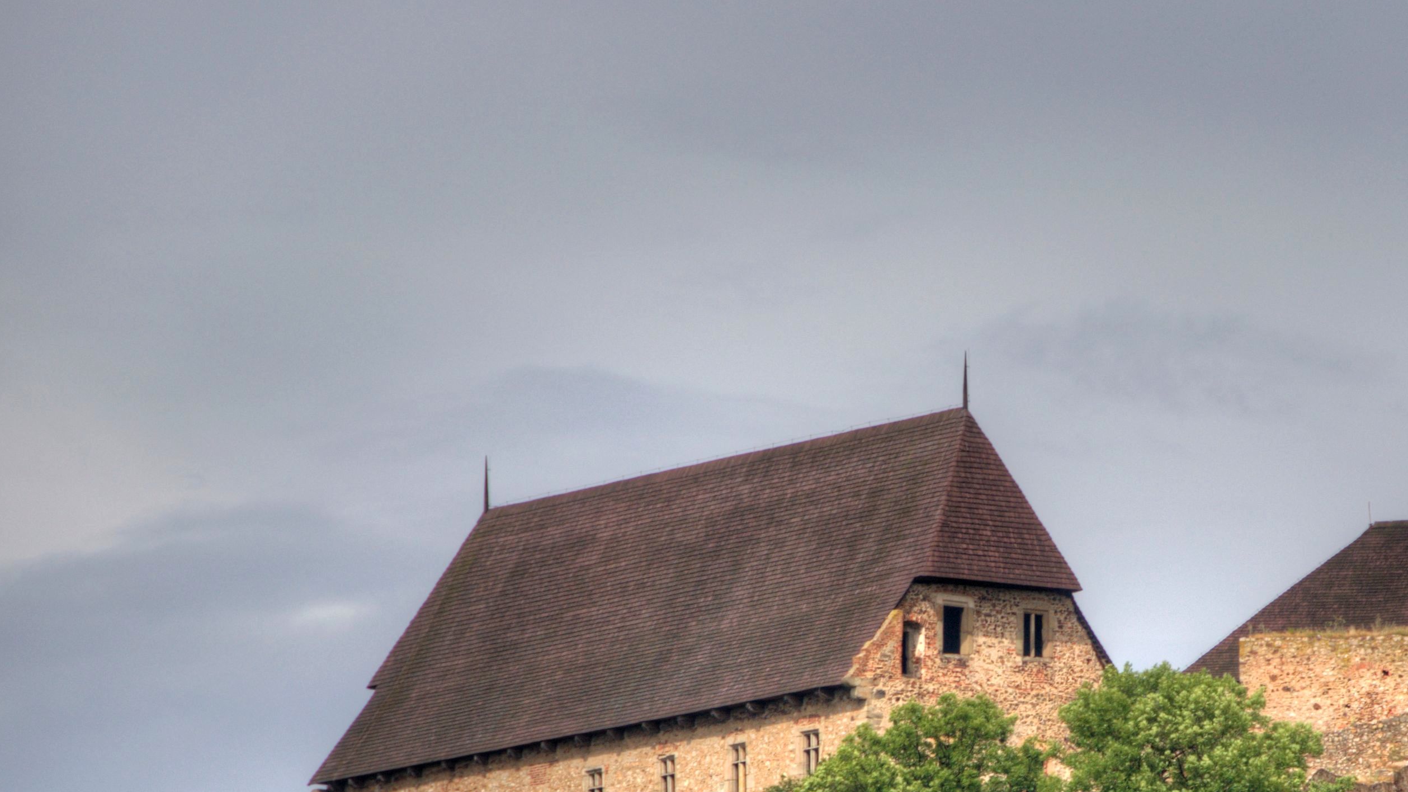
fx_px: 13548
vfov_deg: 3.3
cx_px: 1058
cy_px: 632
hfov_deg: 5.9
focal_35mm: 363
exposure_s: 1/250
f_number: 5.6
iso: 200
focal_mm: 135
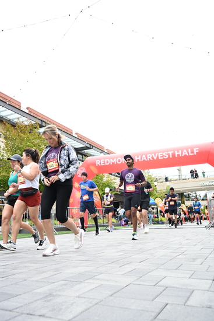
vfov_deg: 63.6
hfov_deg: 45.0
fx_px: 258
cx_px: 107
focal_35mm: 29
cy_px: 160
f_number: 4
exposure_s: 1/640
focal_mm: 29
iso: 2000
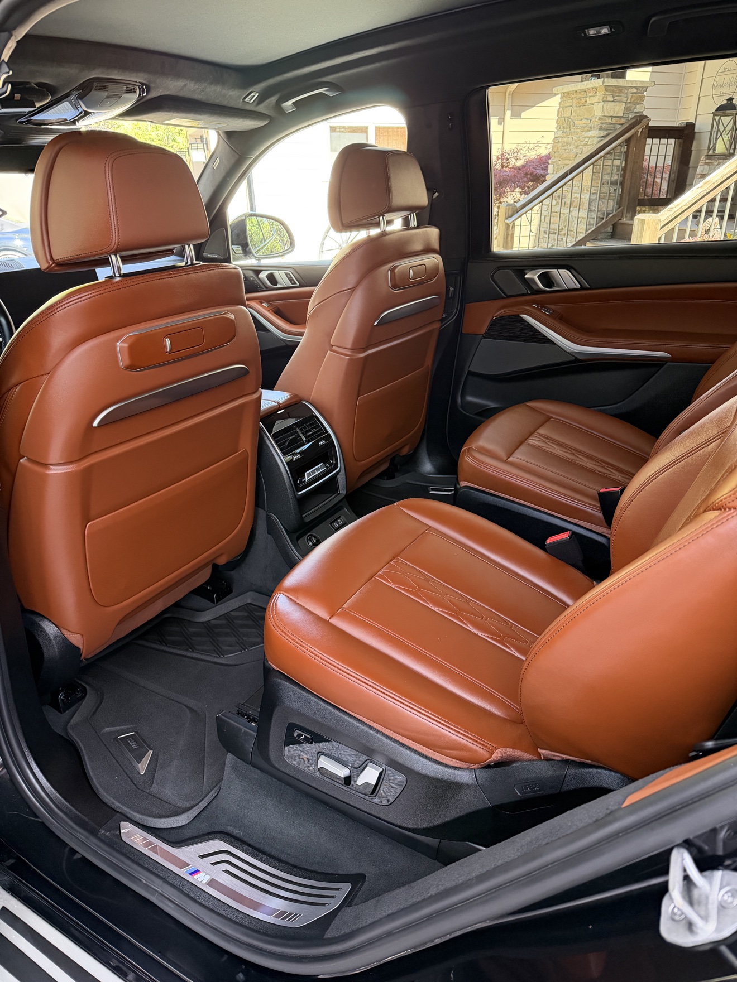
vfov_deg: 71.6
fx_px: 681
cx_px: 368
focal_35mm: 24
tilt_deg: -23.7
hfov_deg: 56.8
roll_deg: +0.7
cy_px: 491
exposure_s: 1/60
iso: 500
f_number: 1.78
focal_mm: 6.76
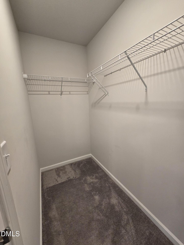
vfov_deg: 106.2
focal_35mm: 13
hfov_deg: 89.9
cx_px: 92
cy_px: 122
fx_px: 92
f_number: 2.2
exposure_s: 1/60
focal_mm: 2.2
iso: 200
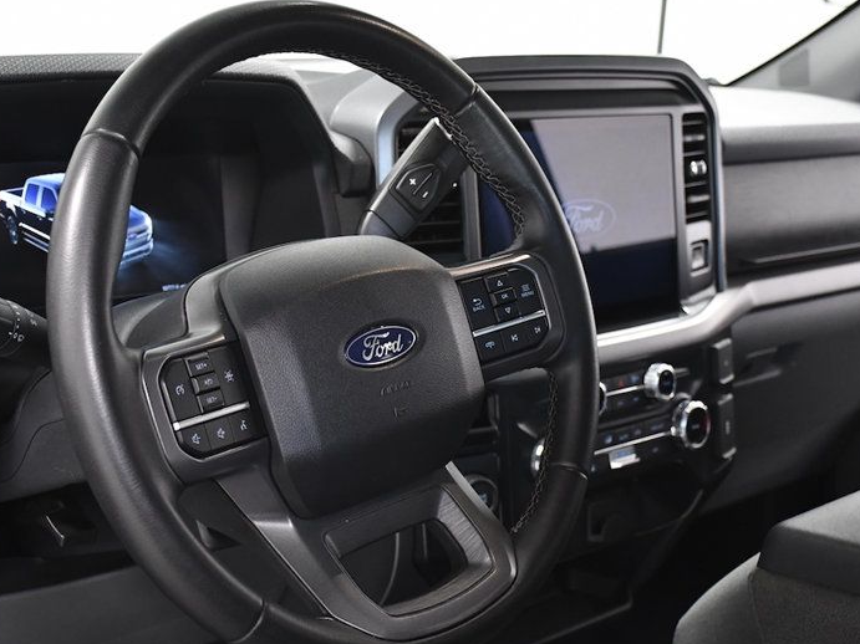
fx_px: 1416
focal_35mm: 57
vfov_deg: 25.6
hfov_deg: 33.8
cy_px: 349
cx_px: 380
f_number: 4
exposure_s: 1/160
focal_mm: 27
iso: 2500
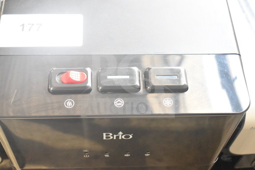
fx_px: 383
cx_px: 128
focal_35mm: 54
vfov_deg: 25.1
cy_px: 85
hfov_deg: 36.9
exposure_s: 1/160
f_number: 6.3
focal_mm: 36
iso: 6400
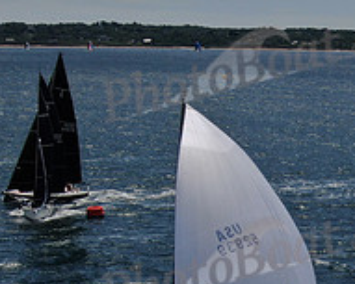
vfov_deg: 10.7
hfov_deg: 13.0
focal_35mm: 142
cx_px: 506
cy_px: 341
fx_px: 1493
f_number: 3.8
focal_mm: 8.6
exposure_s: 1/2000
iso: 100
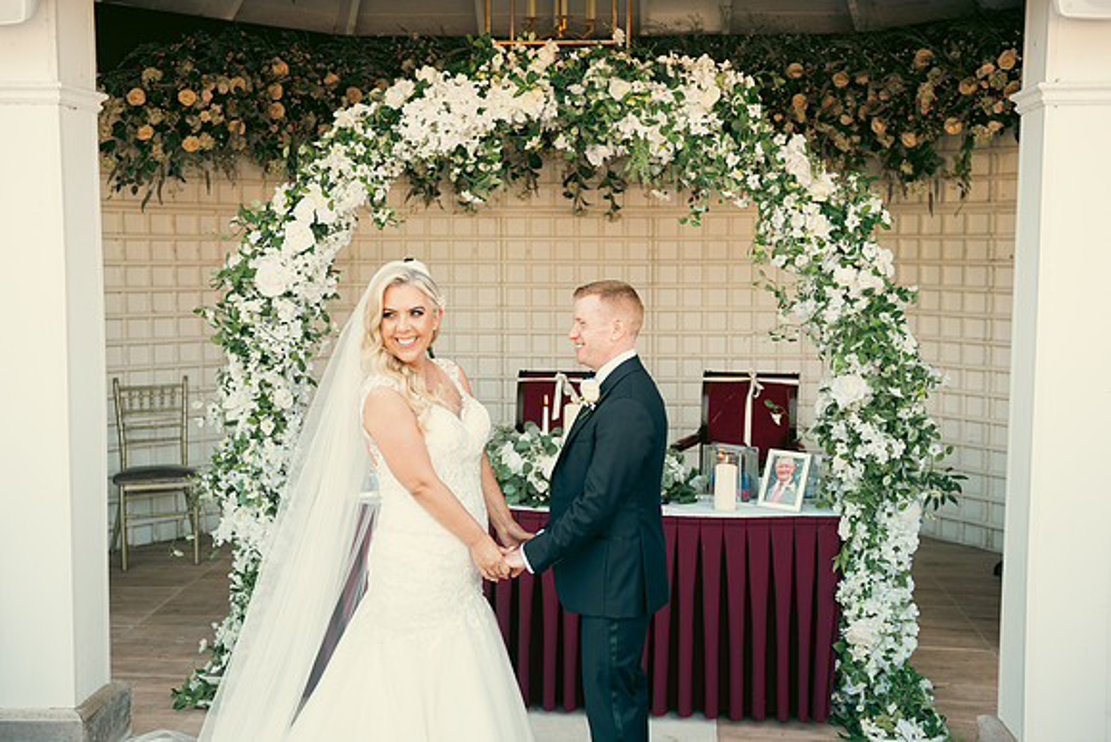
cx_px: 556
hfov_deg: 46.4
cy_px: 371
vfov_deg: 31.9
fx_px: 1296
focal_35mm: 42
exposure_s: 1/250
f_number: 3.5
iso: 320
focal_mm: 42
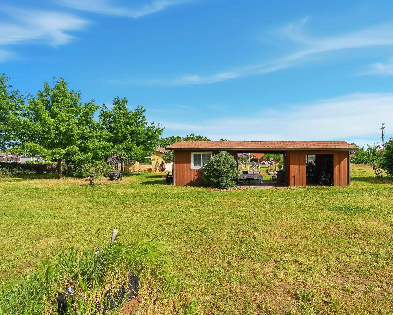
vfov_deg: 70.8
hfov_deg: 81.6
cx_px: 247
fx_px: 221
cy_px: 152
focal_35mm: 19
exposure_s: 1/8000
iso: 250
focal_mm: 16
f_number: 9
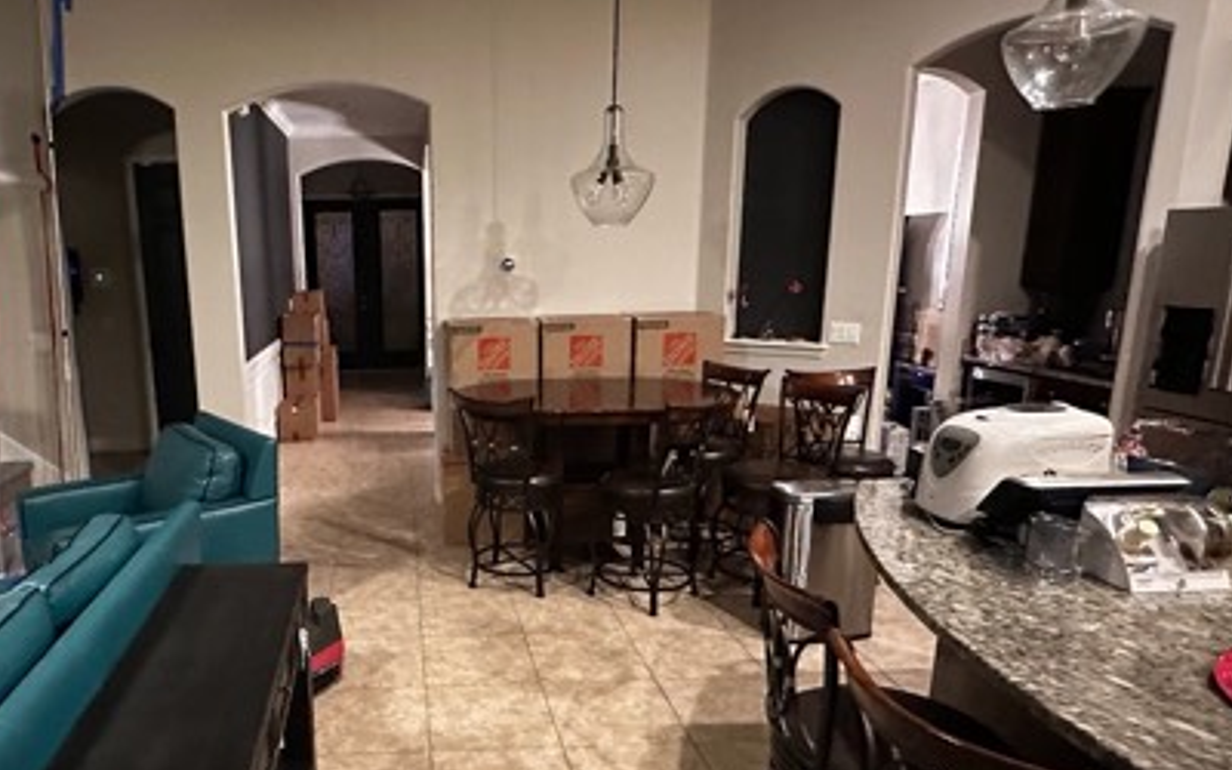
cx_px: 410
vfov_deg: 47.3
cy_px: 460
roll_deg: -0.7
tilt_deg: -13.6
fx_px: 873
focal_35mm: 26
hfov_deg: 68.4
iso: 1250
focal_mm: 2.22
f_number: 2.2
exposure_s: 1/30
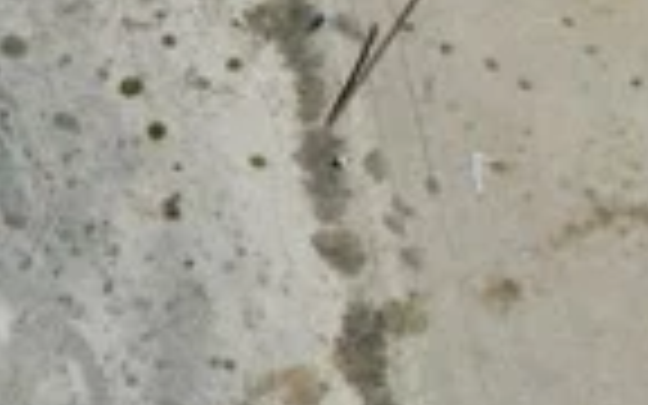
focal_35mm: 159
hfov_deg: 10.6
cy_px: 502
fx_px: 2808
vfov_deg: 8.2
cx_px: -1066
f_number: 2.8
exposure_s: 1/250
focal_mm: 8.38
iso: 100
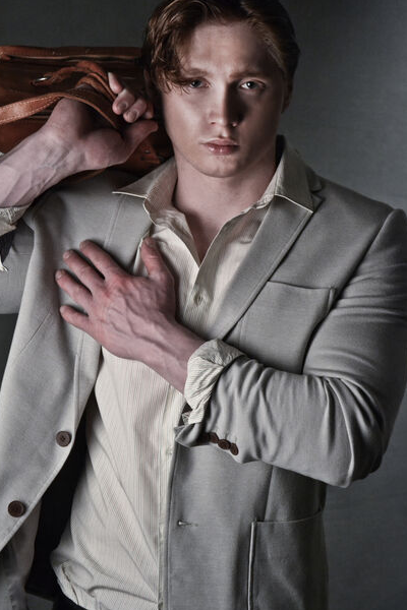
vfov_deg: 20.8
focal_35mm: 98
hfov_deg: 14.0
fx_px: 1662
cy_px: 311
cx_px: 202
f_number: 4.2
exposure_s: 1/80
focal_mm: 62
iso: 3200
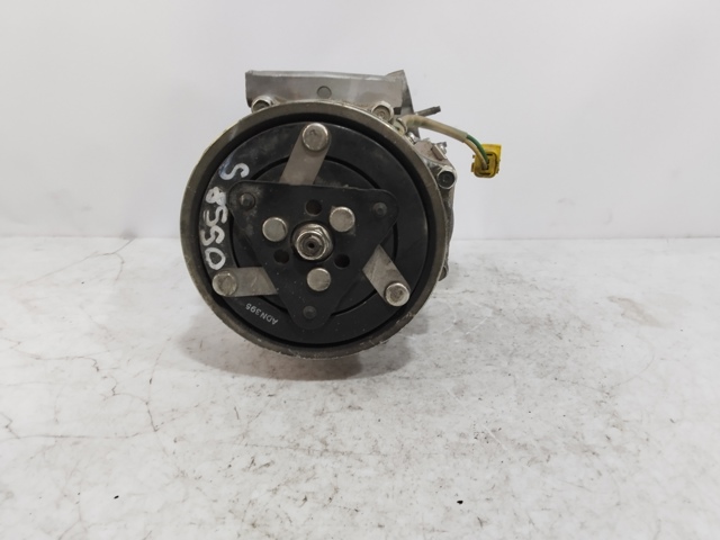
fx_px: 541
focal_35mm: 26
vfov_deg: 53.1
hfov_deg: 67.3
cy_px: 270
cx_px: 360
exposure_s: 1/100
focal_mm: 2.78
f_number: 2
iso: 57
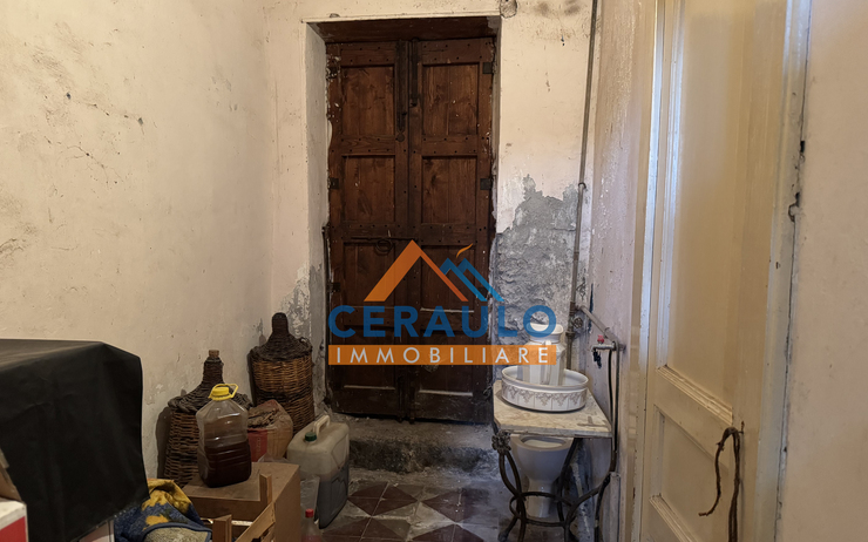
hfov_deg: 70.4
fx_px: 615
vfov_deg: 47.5
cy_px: 302
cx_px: 442
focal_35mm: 26
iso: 800
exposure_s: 1/33
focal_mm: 6.76
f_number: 1.78
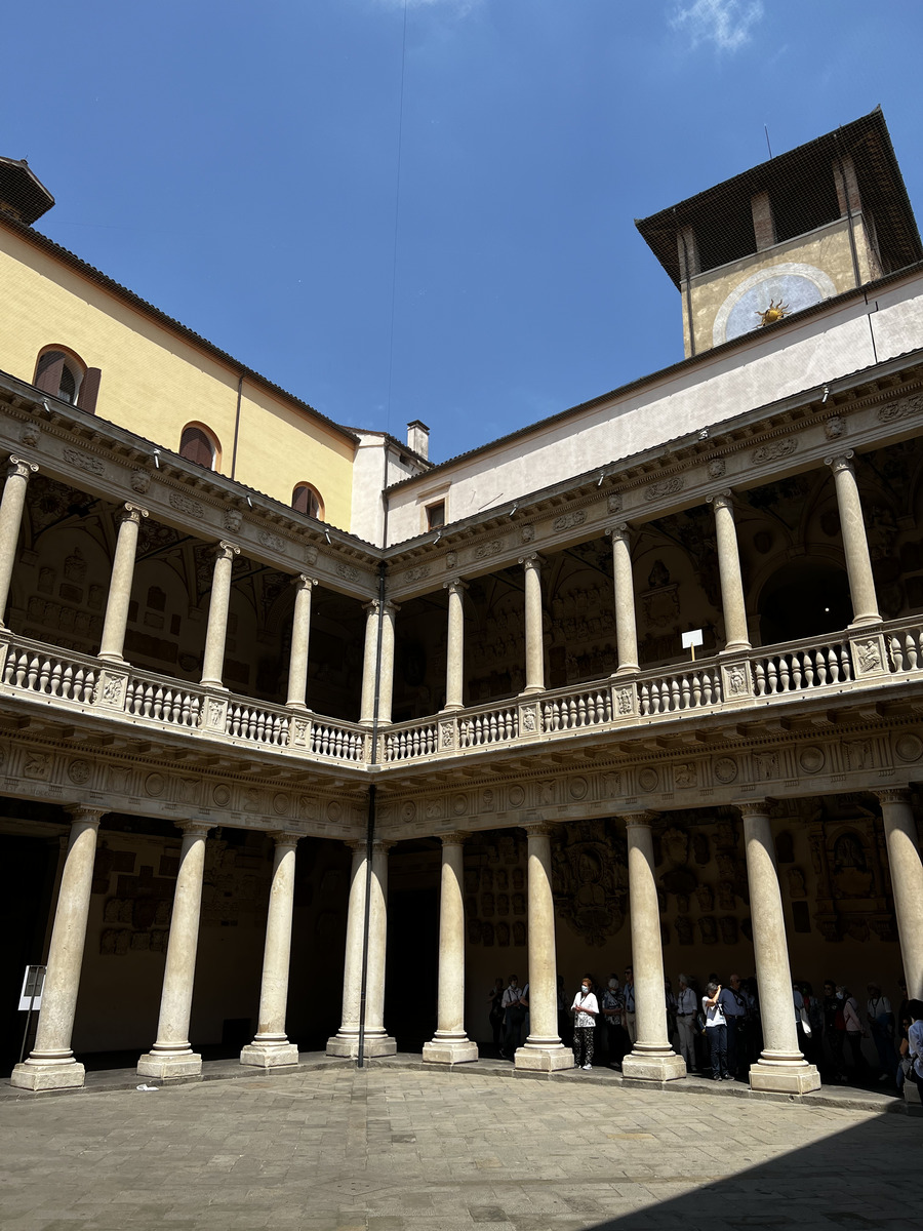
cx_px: 462
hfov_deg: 53.1
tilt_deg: +20.9
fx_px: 924
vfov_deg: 67.3
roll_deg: -0.2
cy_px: 616
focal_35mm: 26
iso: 50
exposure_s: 1/4115
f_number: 1.5
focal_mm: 5.7
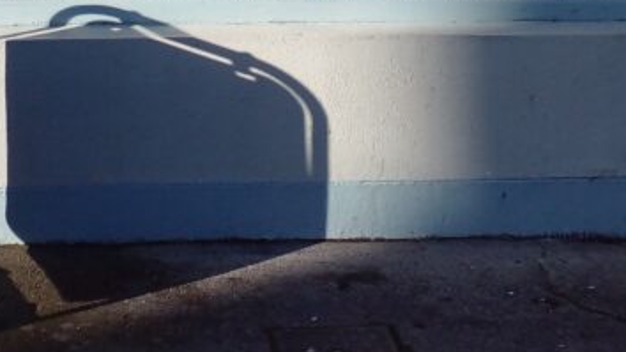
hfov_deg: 24.6
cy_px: -295
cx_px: 131
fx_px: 1411
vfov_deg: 12.8
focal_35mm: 85
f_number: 1.9
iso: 50
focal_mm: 3.6
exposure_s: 1/845
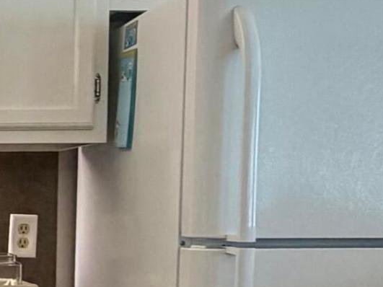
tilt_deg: -4.6
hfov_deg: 21.4
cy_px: 268
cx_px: -196
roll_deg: +0.5
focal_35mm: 76
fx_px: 841
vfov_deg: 19.0
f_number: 2.2
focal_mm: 2.22
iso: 200
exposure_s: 1/60
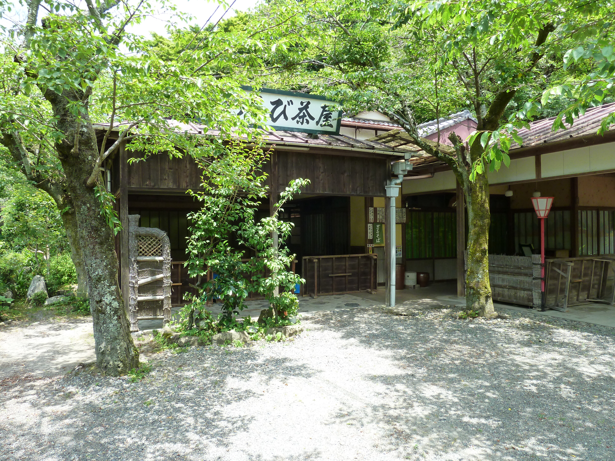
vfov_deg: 54.9
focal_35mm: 25
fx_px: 444
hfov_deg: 69.4
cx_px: 308
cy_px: 230
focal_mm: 4.1
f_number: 4
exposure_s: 1/100
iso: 125
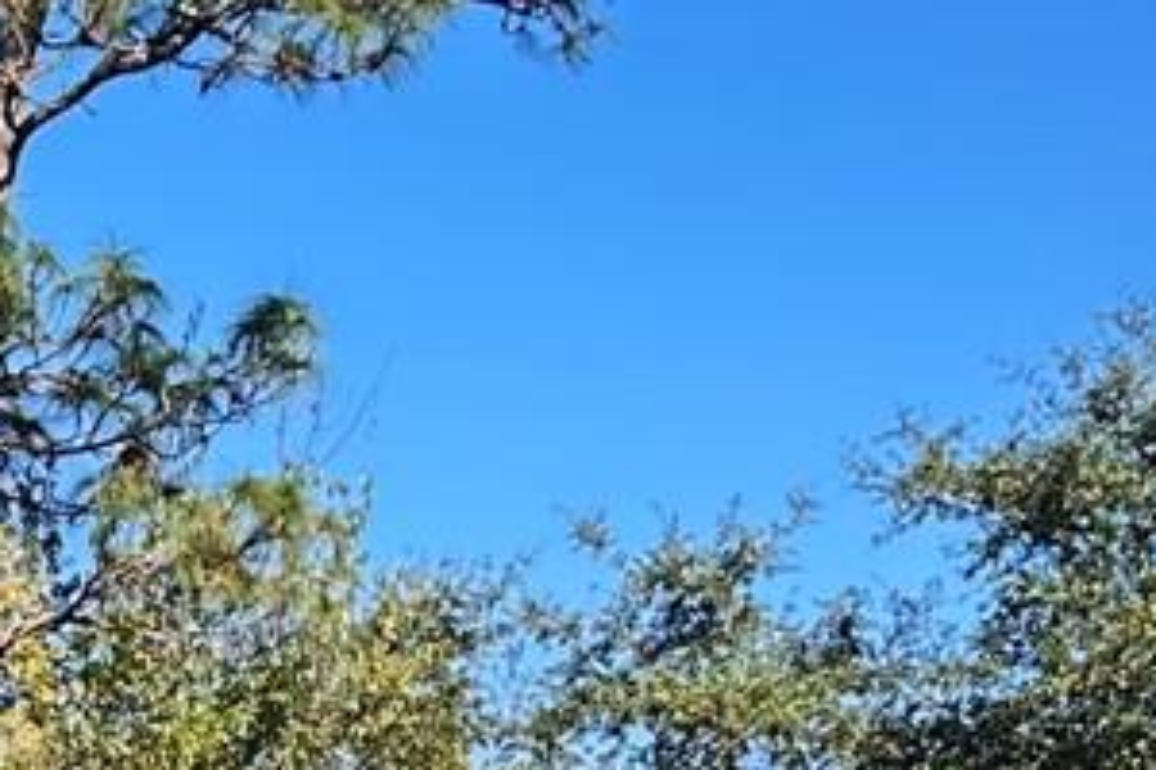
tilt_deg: +0.1
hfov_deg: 14.5
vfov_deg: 9.9
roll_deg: -1.6
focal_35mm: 133
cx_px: -516
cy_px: 1294
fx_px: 4270
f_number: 1.78
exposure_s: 1/791
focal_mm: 6.86
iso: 80
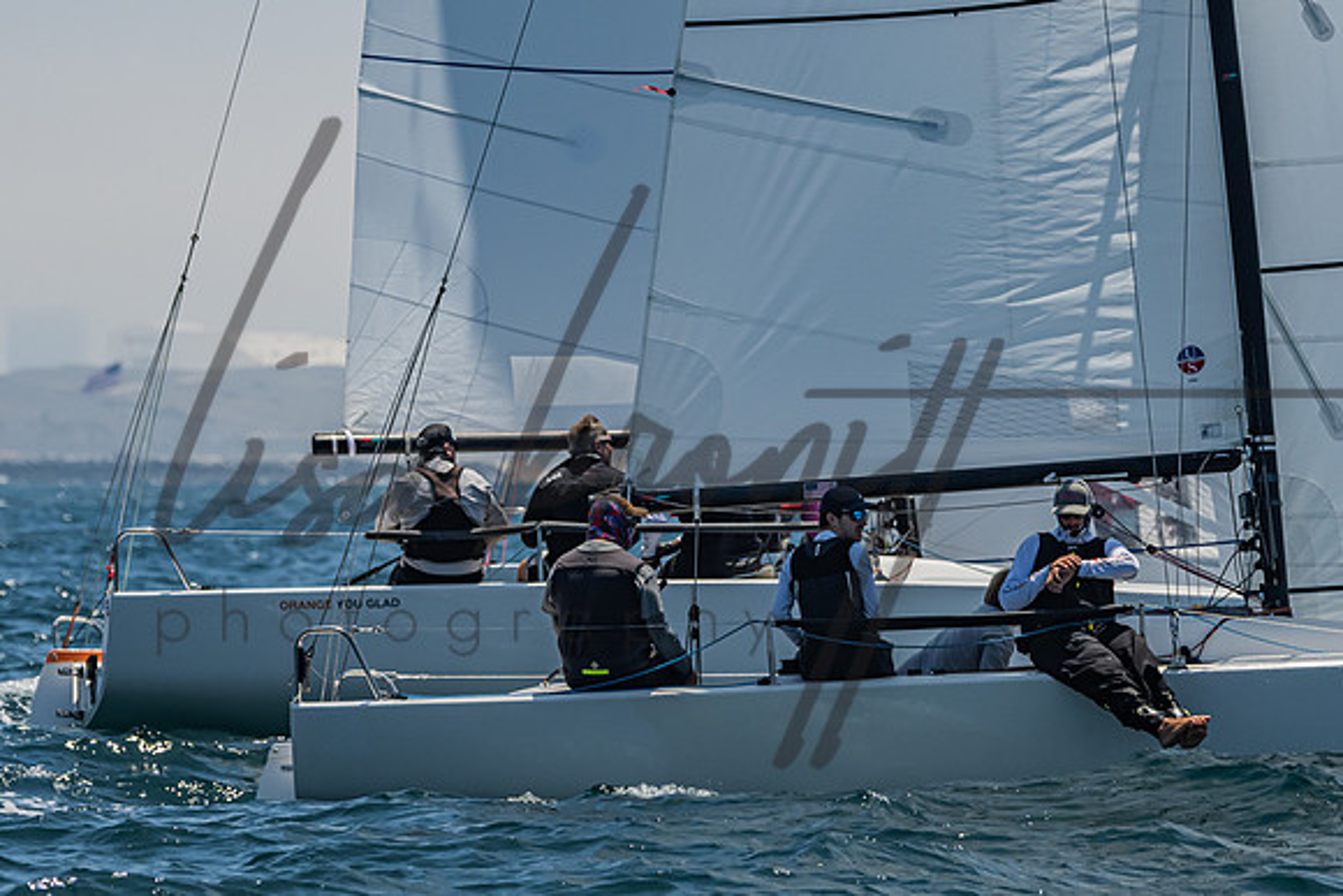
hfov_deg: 4.6
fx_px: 16695
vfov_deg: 3.1
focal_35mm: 447
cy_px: 511
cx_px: 754
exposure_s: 1/3200
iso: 400
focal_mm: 250
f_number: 6.3
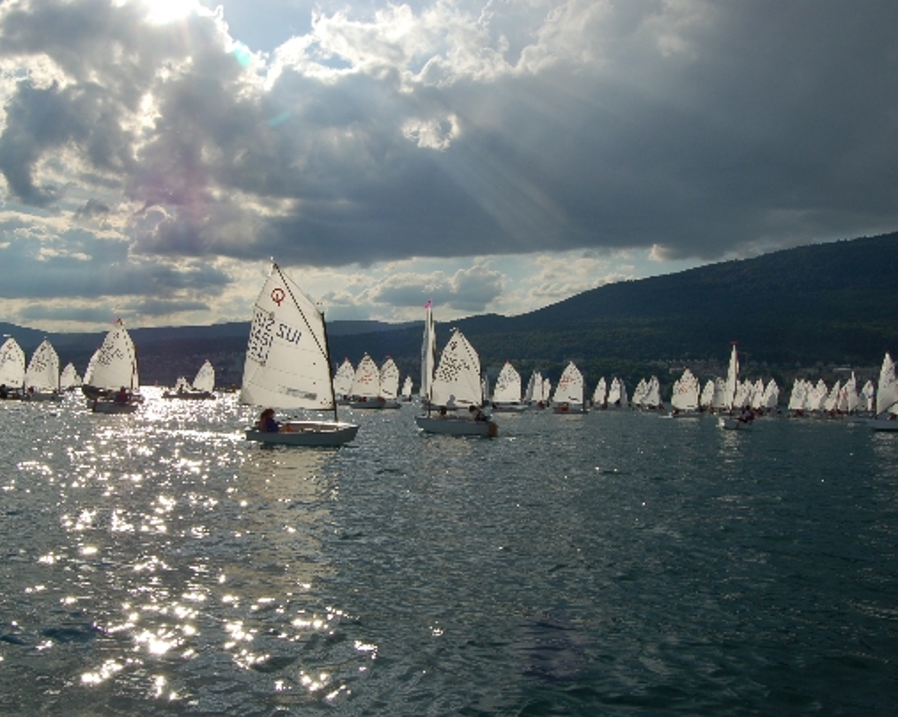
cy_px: 359
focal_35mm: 32
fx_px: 850
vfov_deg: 45.8
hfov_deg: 55.6
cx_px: 413
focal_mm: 18
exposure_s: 1/500
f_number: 13
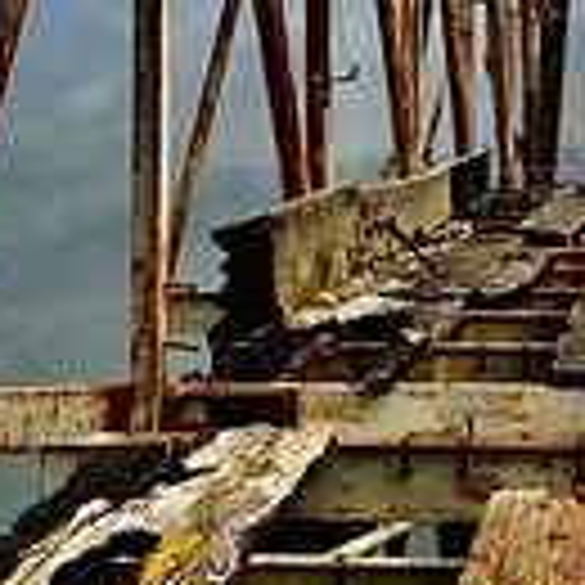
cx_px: 526
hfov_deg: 16.2
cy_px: 126
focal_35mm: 106
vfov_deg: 16.3
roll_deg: +2.5
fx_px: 2027
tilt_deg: -17.4
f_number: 1.8
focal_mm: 4.25
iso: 25
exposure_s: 1/627
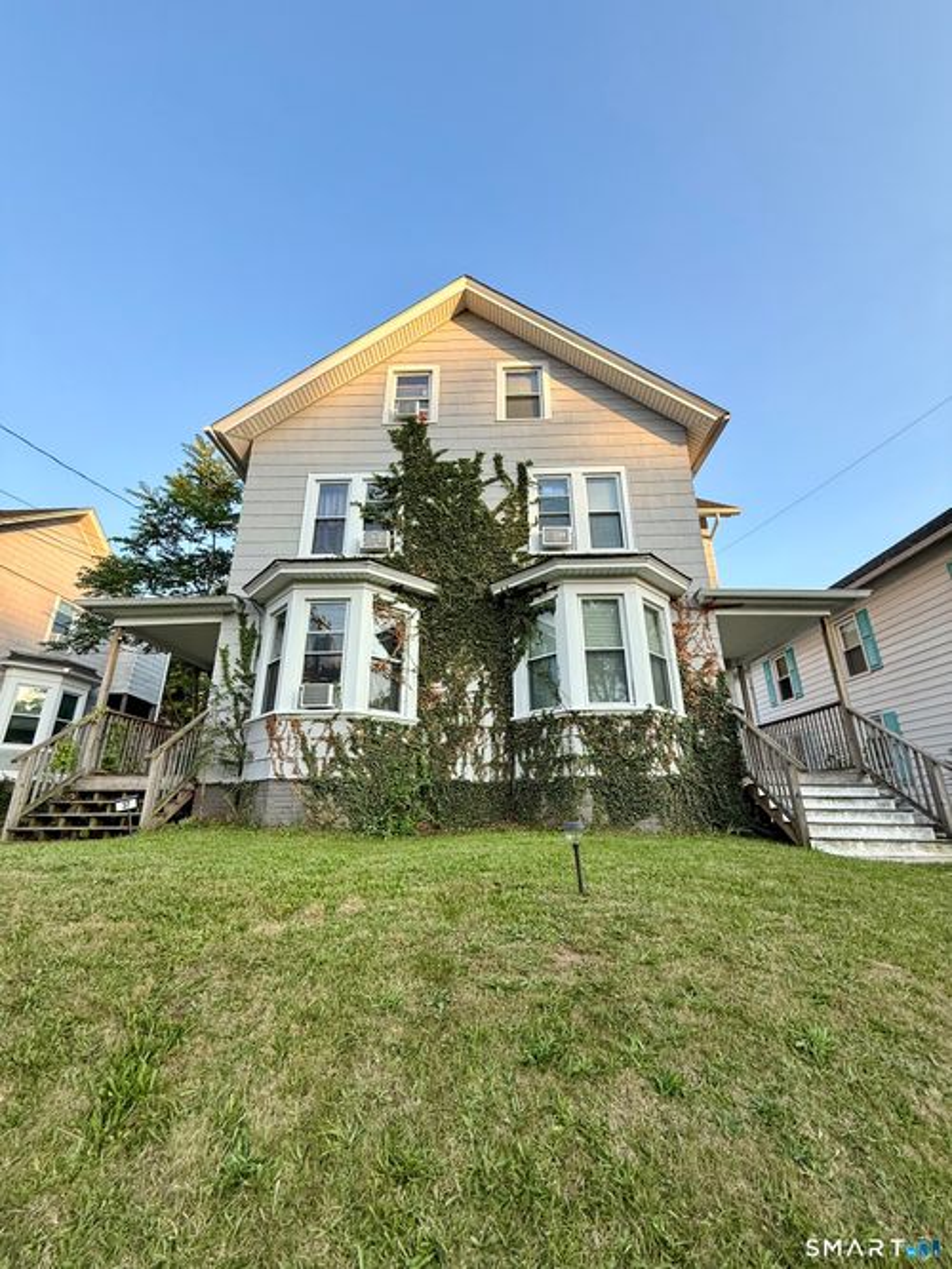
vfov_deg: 102.1
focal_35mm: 14
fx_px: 514
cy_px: 634
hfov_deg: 85.7
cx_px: 476
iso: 50
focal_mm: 2.22
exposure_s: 1/275
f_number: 2.2
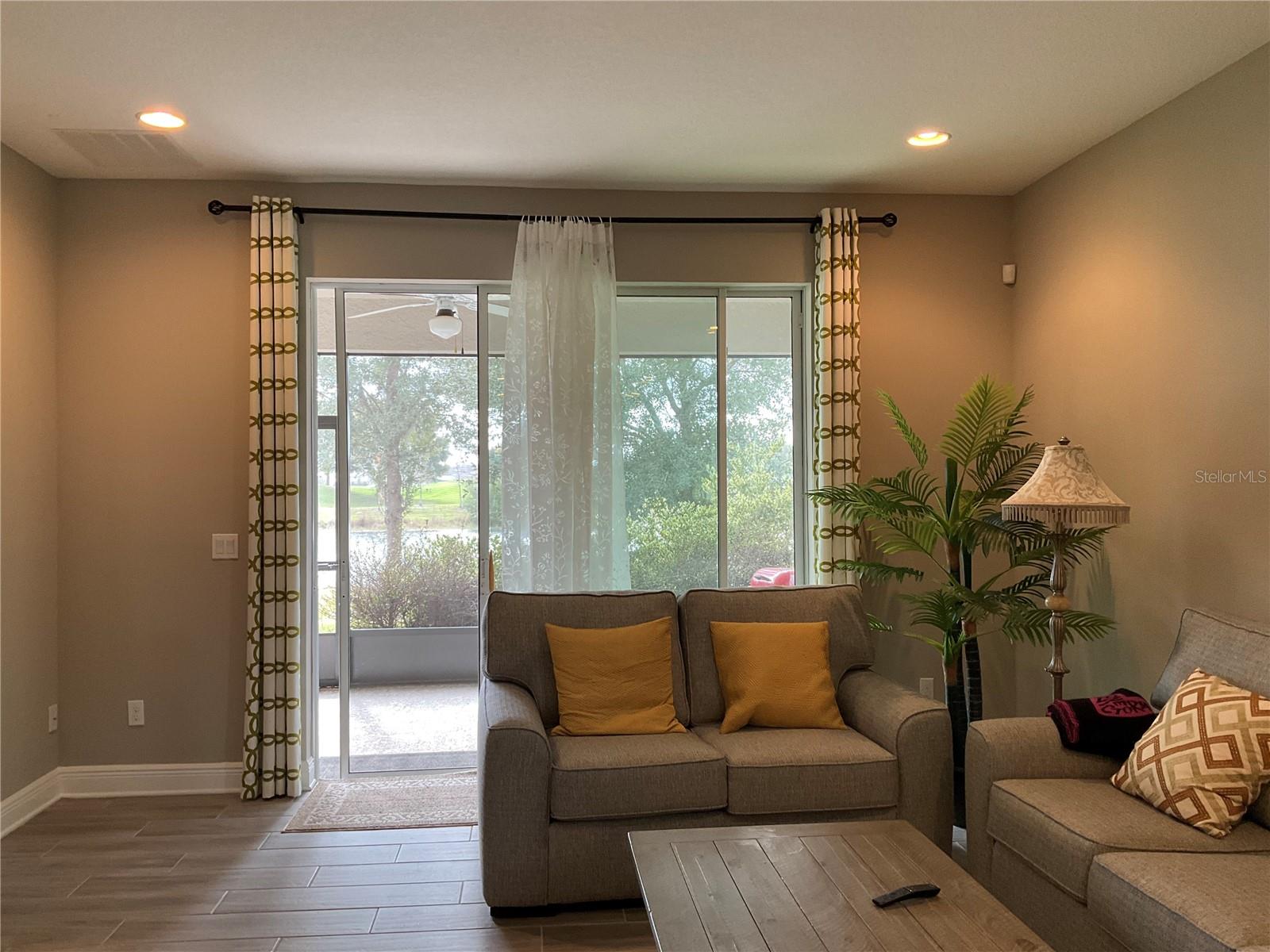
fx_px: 1064
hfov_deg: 61.7
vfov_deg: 48.2
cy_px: 476
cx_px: 635
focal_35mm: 29
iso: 64
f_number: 1.8
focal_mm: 3
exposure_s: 1/60
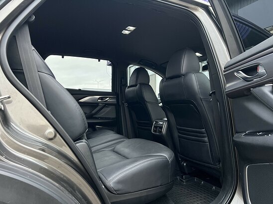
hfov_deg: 67.3
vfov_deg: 53.0
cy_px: 102
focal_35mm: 26
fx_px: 205
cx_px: 136
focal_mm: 5.7
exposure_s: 1/118
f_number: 1.5
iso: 125
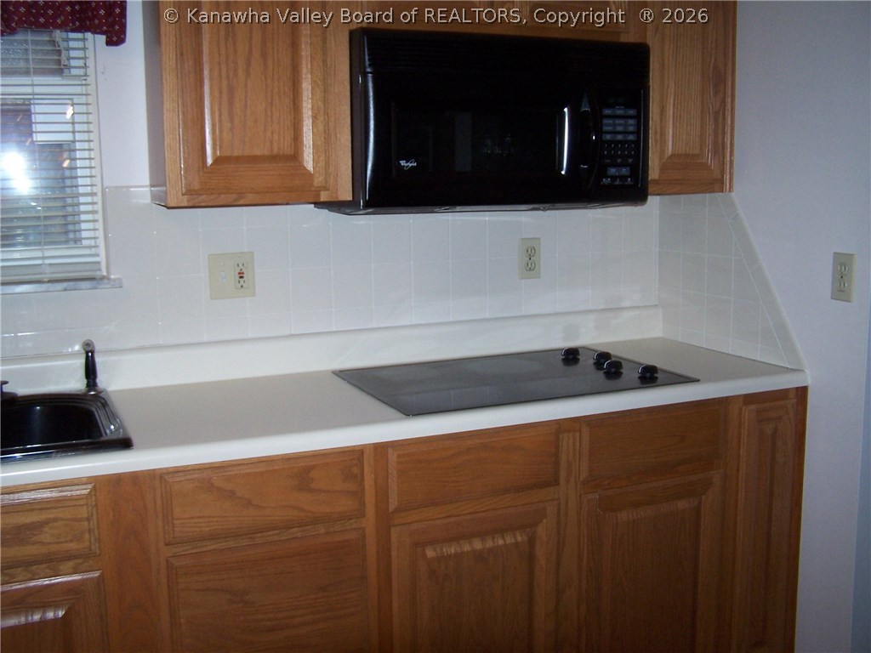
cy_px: 326
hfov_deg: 49.0
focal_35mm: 38
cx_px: 436
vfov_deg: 37.7
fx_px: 956
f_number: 2.8
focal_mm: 6.3
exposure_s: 1/60
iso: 140
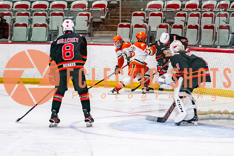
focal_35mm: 172
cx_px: 136
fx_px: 1120
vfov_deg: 8.0
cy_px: 91
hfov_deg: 11.9
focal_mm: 105
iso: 640
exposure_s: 1/640
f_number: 2.8
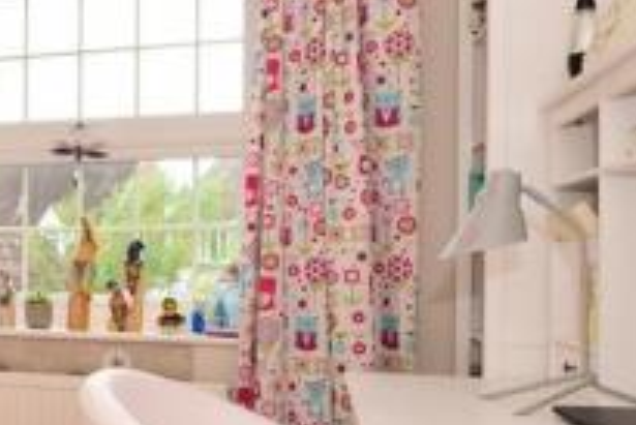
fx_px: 849
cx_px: -59
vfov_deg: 28.0
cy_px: 275
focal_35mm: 48
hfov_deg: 35.3
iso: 400
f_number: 7.1
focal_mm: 10
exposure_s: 1/60
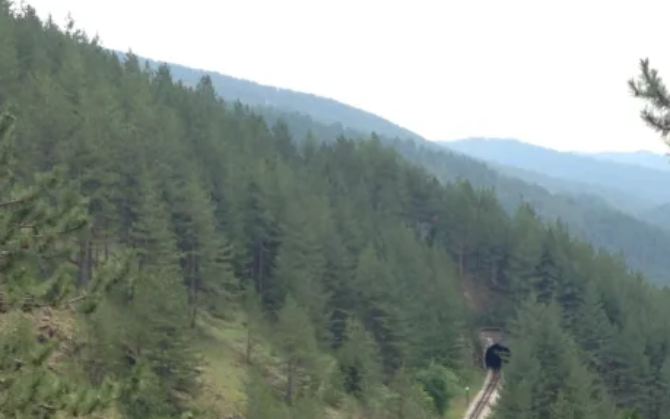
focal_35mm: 78
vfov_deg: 16.7
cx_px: 558
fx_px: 1424
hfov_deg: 25.9
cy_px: 285
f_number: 2.4
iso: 50
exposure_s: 1/526
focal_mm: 4.13
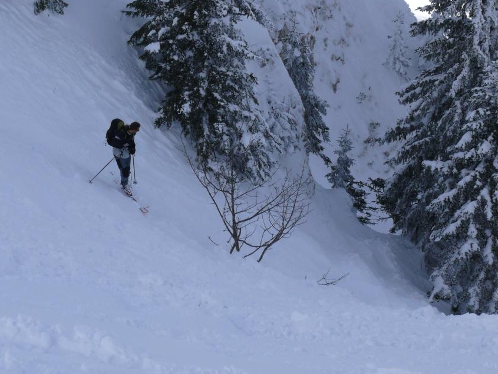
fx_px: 1727
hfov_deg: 16.4
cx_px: 228
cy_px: 192
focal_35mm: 120
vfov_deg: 12.4
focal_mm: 20.9
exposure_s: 1/500
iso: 100
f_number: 6.3
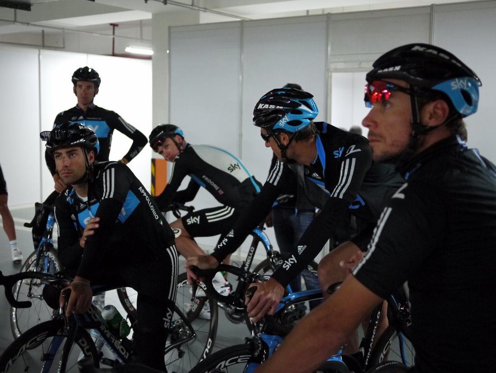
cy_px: 186
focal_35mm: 40
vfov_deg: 36.0
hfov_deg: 46.8
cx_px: 248
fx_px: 574
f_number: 1.7
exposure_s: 1/50
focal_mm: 20
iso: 800
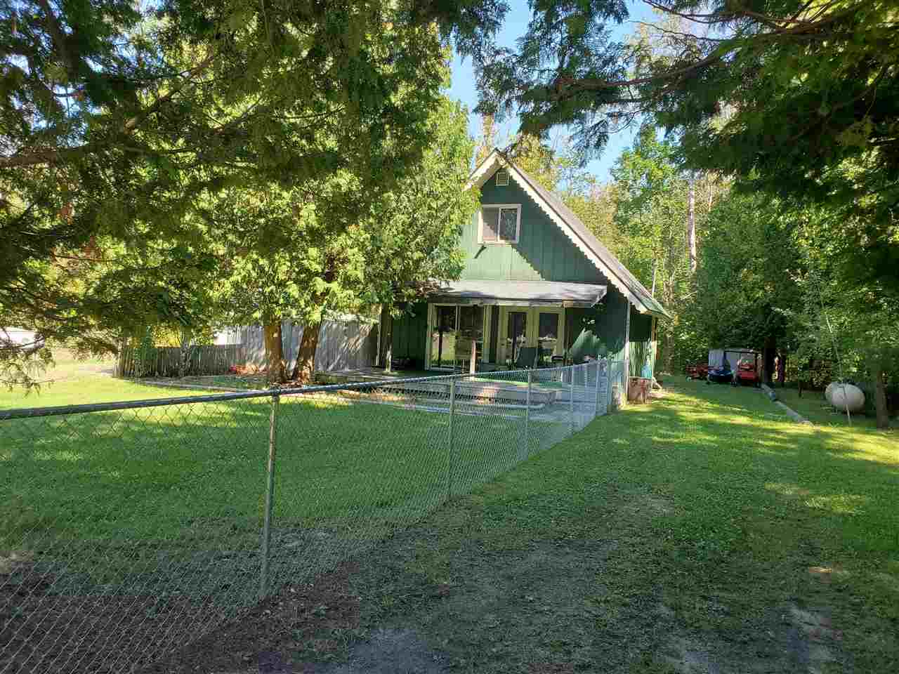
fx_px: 675
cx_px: 450
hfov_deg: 67.3
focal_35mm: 26
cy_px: 337
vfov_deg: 53.1
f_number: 2.4
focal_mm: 4.3
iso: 50
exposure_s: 1/217
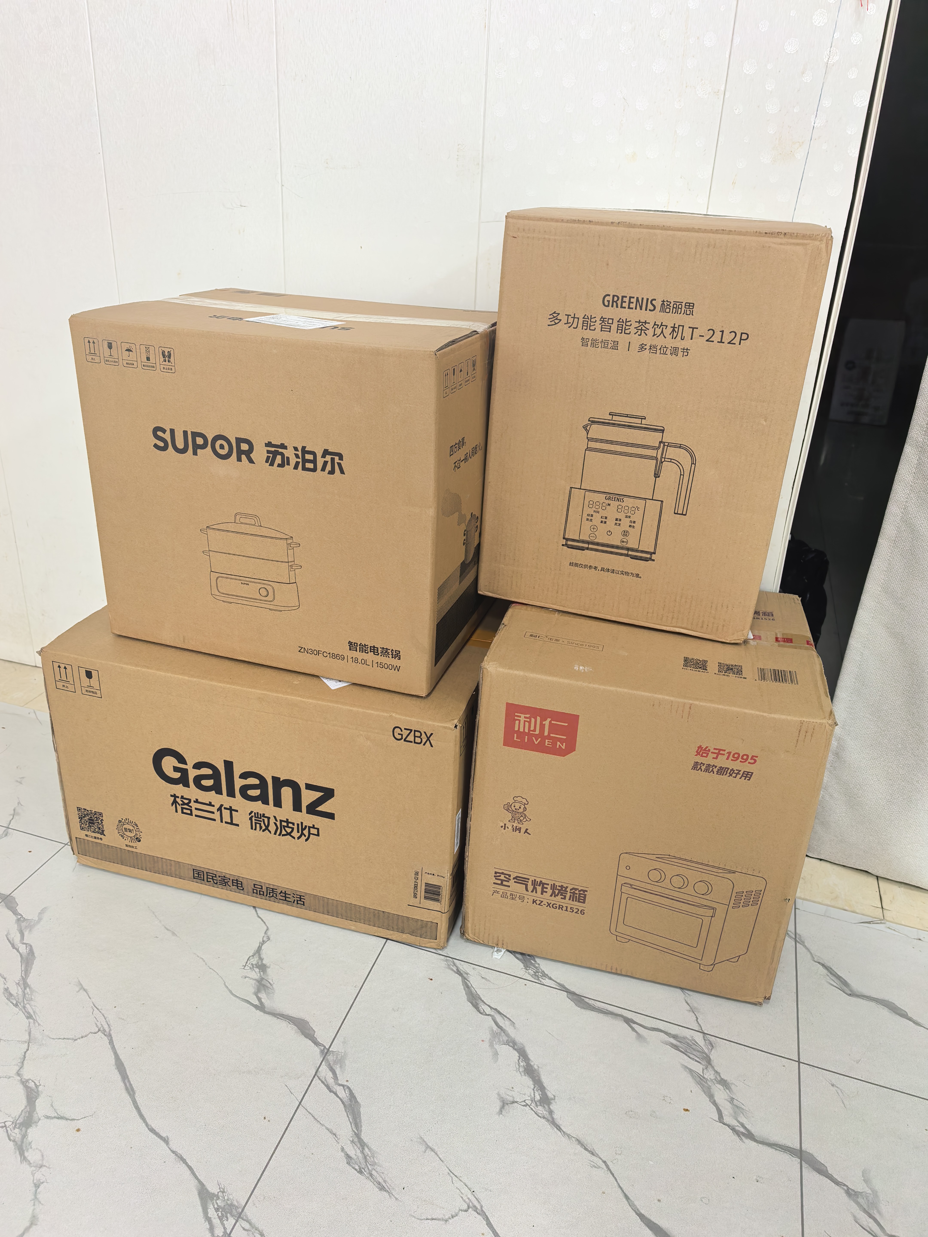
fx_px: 858
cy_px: 618
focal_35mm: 24
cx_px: 464
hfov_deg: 56.8
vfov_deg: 71.6
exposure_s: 1/100
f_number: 2
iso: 160
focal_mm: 8.5
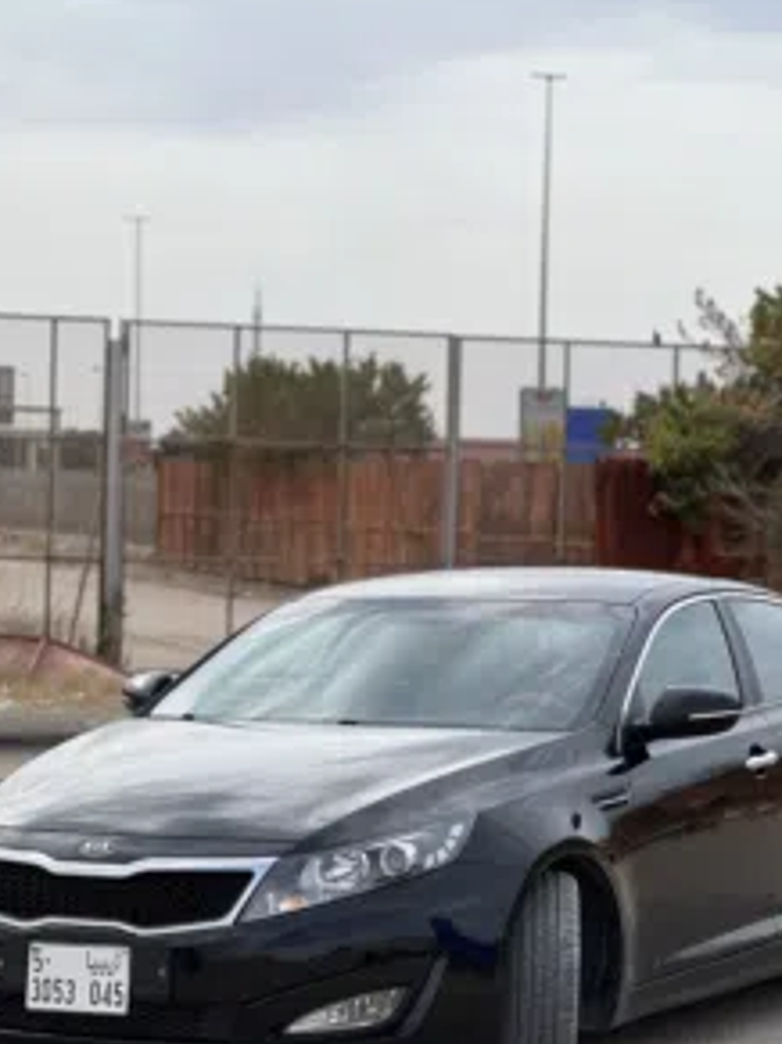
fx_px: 3195
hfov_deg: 14.0
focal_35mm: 106
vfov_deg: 18.5
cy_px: 635
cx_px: 416
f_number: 2.8
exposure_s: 1/412
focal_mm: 9
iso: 32
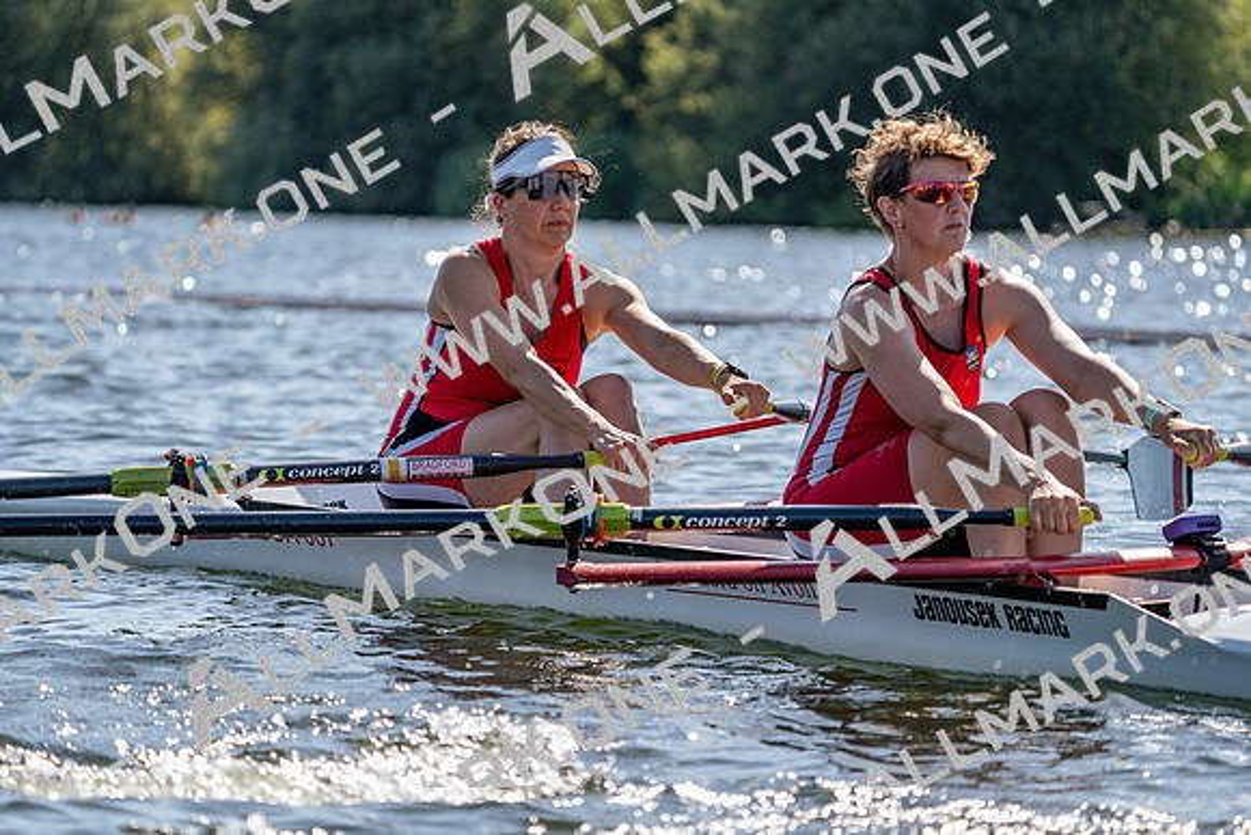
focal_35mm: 202
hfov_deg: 10.2
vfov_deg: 6.8
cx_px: 626
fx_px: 7021
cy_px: 418
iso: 250
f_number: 5.6
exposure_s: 1/2000
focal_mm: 202
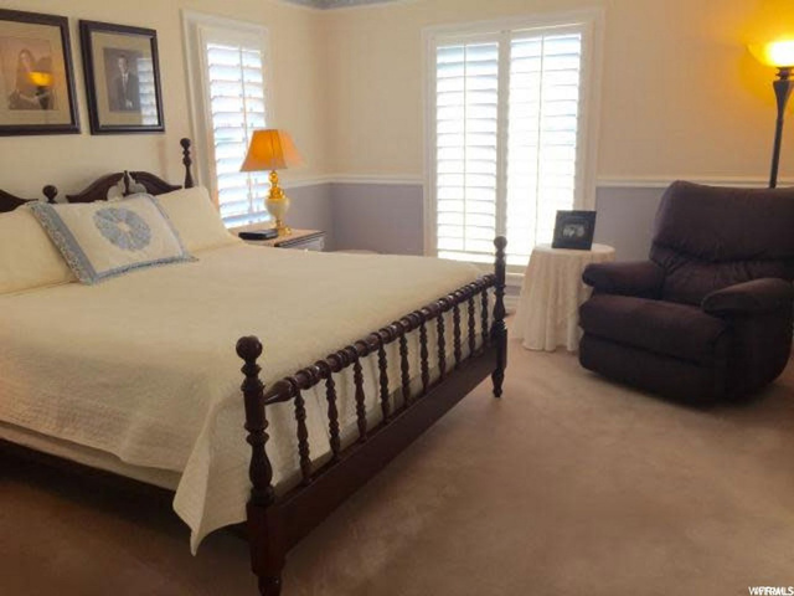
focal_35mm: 29
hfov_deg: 61.7
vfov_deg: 48.2
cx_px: 397
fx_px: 665
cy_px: 298
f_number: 2.2
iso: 32
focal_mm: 4.2
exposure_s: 1/60
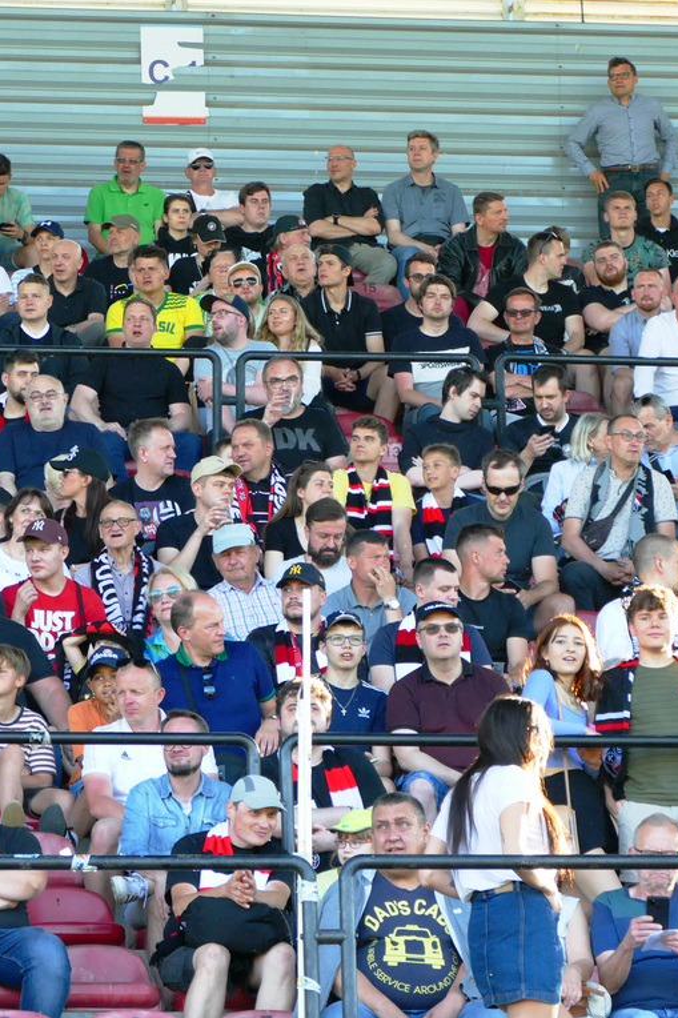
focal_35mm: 256
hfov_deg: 5.4
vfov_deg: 8.0
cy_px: 508
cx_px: 244
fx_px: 7235
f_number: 4
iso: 500
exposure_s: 1/250
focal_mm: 61.93
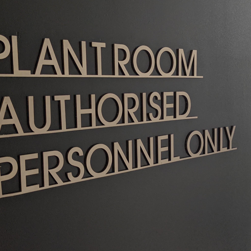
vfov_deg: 36.1
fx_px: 386
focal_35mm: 47
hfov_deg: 36.1
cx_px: 128
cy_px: 128
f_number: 1.73
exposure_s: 1/23.8
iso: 46
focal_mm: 4.38
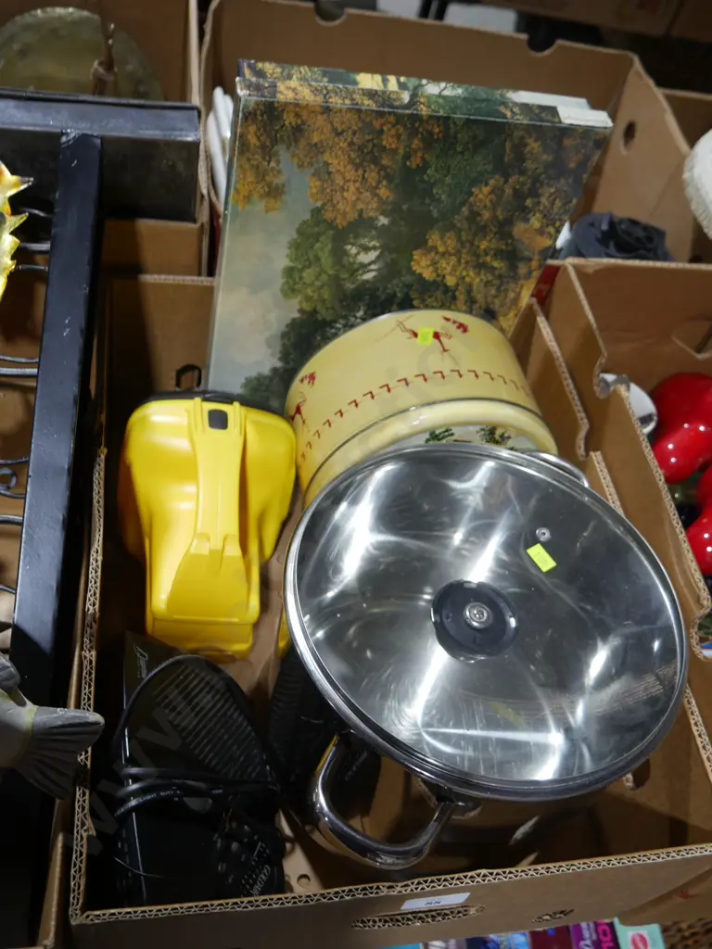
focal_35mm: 32
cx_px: 356
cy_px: 474
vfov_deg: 56.8
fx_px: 878
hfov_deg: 44.2
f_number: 3.6
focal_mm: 16
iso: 250
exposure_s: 1/60
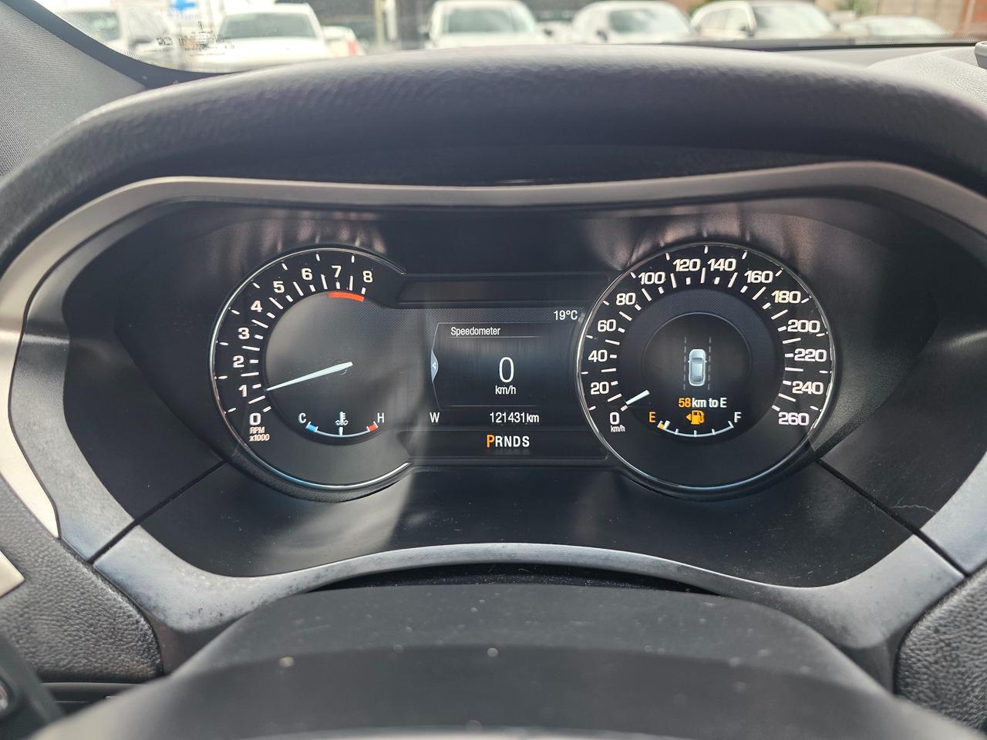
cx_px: 494
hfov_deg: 73.9
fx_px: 656
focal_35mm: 23
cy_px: 370
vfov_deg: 58.9
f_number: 1.7
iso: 250
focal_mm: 6.3
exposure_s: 1/120
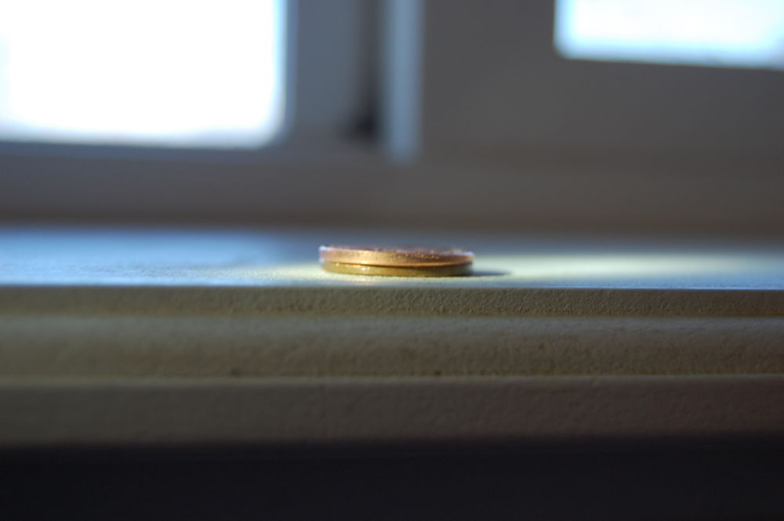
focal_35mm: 63
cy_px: 260
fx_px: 1371
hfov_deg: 31.9
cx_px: 392
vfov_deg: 21.5
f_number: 5.6
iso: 400
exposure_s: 1/125
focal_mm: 42
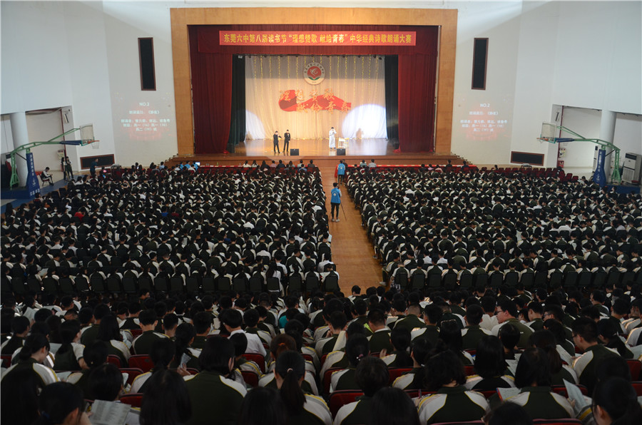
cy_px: 212
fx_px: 561
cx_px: 321
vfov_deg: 41.5
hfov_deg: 59.6
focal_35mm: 32
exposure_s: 1/40
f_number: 3.8
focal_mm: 21
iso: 800
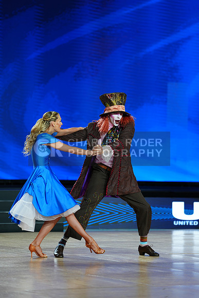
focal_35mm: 171
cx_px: 100
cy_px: 149
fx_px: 1417
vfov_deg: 12.0
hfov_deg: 8.0
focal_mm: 171
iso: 320
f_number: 2.8
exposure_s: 1/400
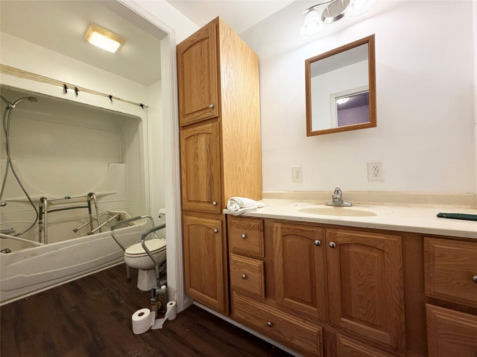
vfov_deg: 85.7
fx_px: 193
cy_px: 178
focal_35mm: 14
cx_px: 238
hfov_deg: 102.1
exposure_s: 1/60
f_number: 2.2
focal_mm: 2.22
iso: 250
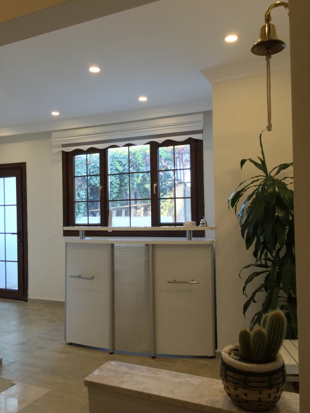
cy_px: 206
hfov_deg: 48.2
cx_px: 155
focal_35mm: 29
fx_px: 346
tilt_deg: +2.2
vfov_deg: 61.7
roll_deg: +0.3
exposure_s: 1/30
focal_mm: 4.15
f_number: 2.2
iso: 50
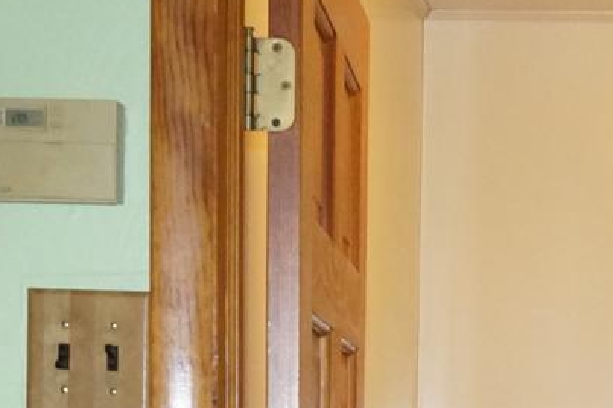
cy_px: 772
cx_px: 604
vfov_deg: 10.4
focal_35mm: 122
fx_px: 2076
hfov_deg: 16.5
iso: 1600
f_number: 4.5
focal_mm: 16
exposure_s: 1/80
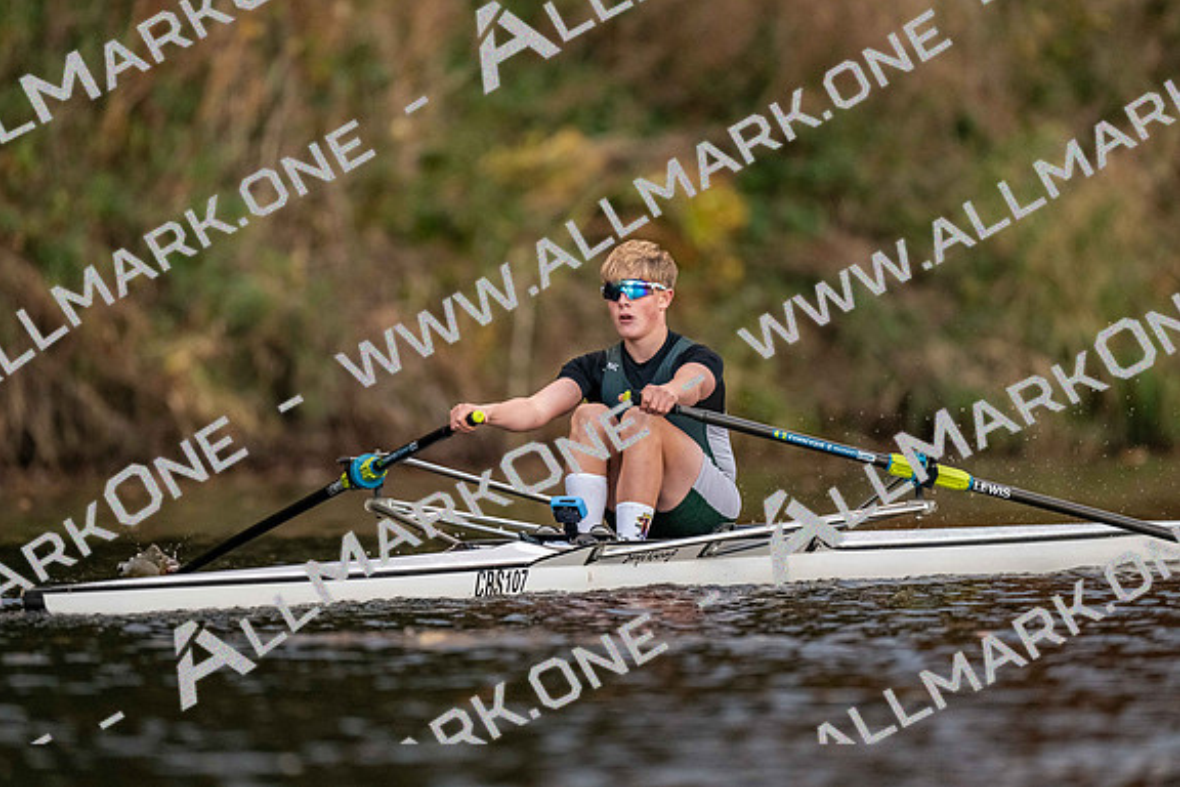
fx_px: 19796
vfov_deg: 2.3
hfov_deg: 3.4
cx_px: 588
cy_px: 394
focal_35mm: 604
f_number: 4
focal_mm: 600
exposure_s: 1/2000
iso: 5000
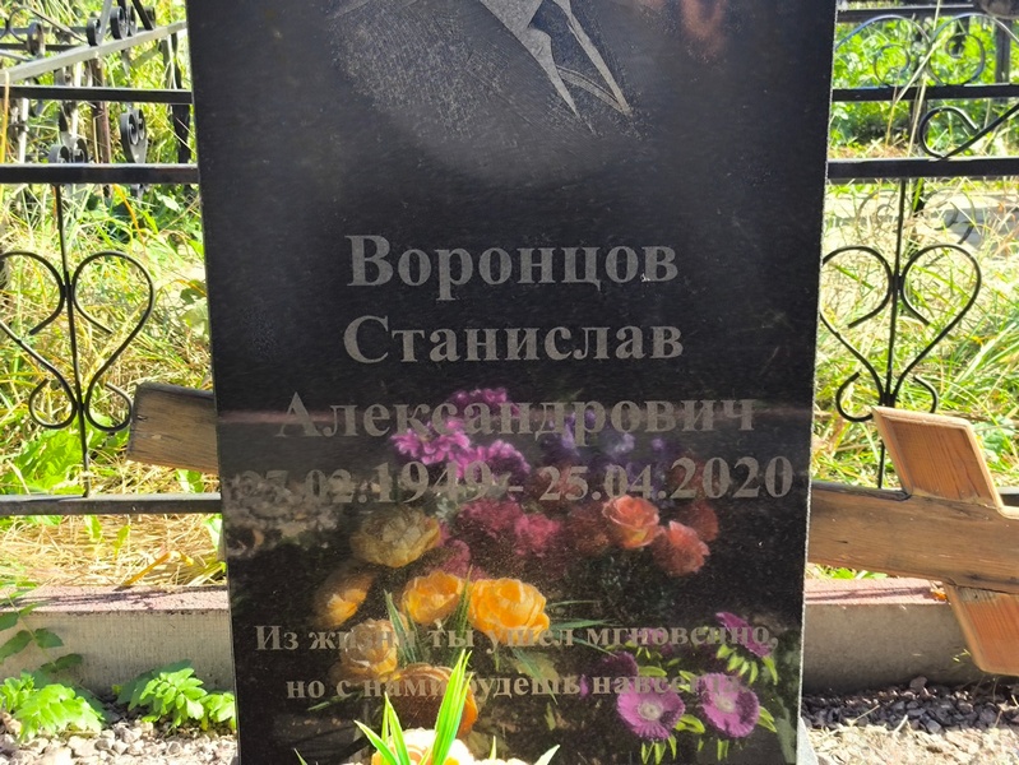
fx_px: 1473
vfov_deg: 29.1
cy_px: 382
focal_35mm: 50
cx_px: 510
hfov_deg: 38.2
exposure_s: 1/235
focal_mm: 4.71
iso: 50
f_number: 1.7
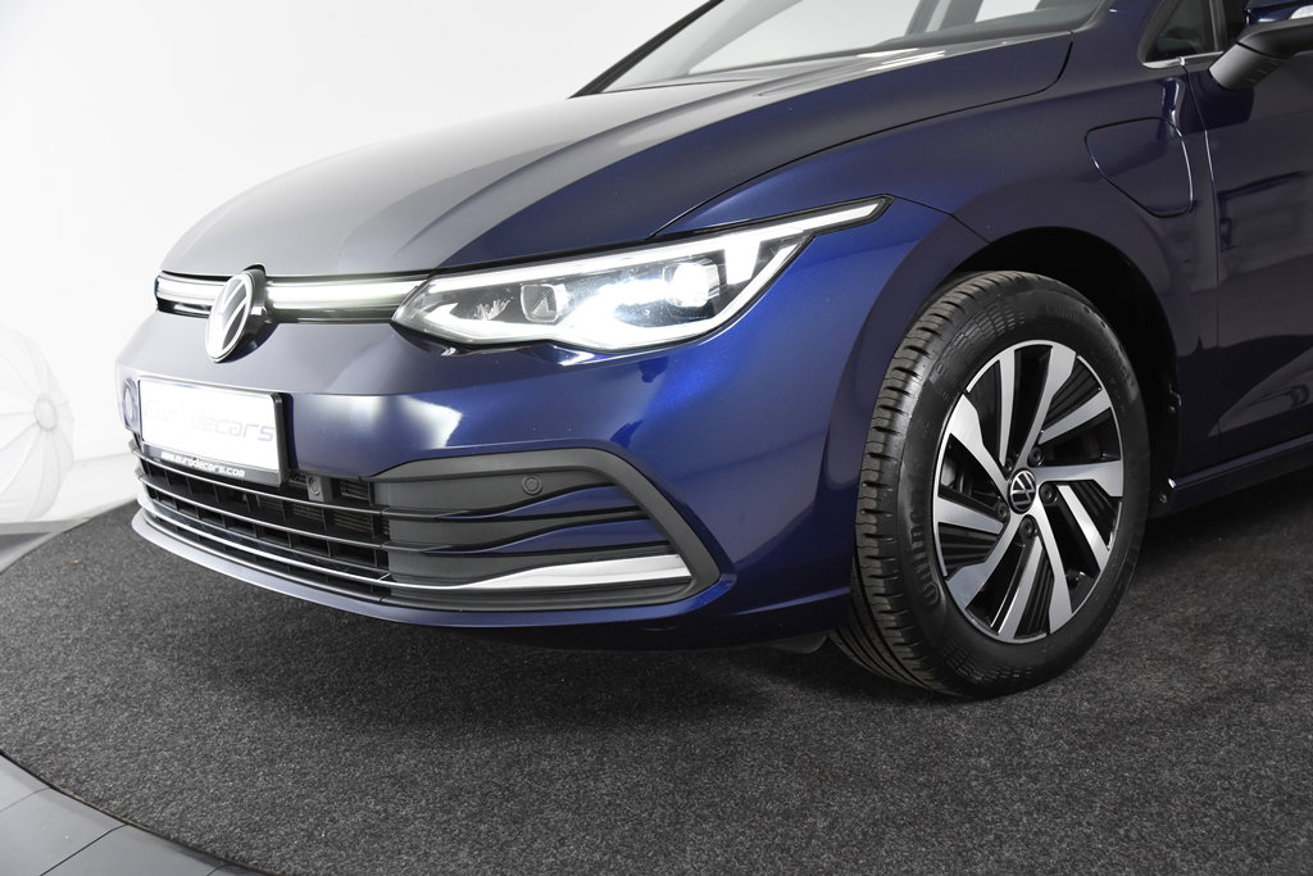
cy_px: 438
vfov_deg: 31.9
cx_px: 656
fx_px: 1532
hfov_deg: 46.4
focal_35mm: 42
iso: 1600
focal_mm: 28
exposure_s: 1/80
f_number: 4.5
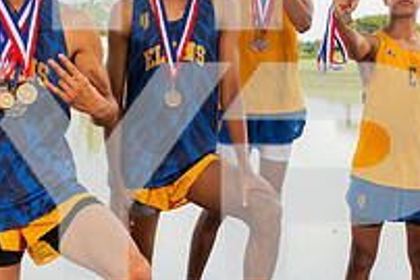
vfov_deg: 14.9
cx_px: 181
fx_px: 1074
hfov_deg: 22.1
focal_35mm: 92
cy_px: 173
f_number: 7.1
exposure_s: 1/320
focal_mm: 32
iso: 500
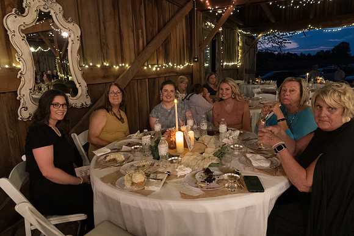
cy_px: 118
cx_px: 177
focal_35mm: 24
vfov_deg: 53.2
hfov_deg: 73.7
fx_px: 236
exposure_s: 1/40
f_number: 6.3
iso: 6400
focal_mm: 24
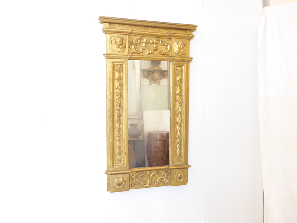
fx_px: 266
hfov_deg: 58.4
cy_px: 112
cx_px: 148
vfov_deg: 45.4
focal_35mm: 31
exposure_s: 1/6
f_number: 3.5
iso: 400
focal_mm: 5.4
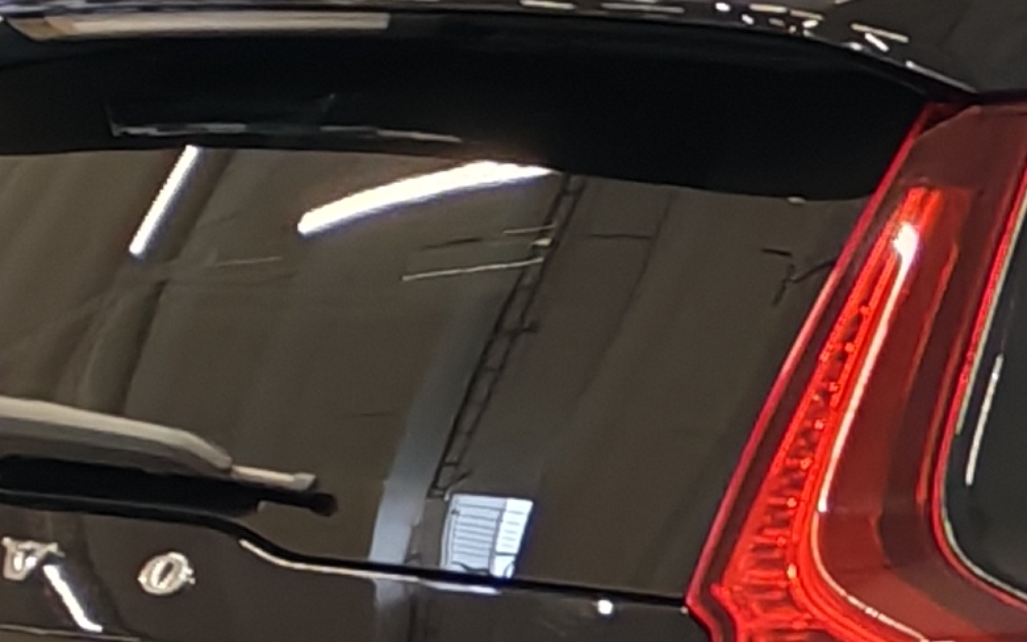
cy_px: 1041
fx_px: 5290
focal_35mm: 189
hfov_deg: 10.7
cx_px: 1591
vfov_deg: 6.8
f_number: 1.9
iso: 160
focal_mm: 6.12
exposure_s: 1/100
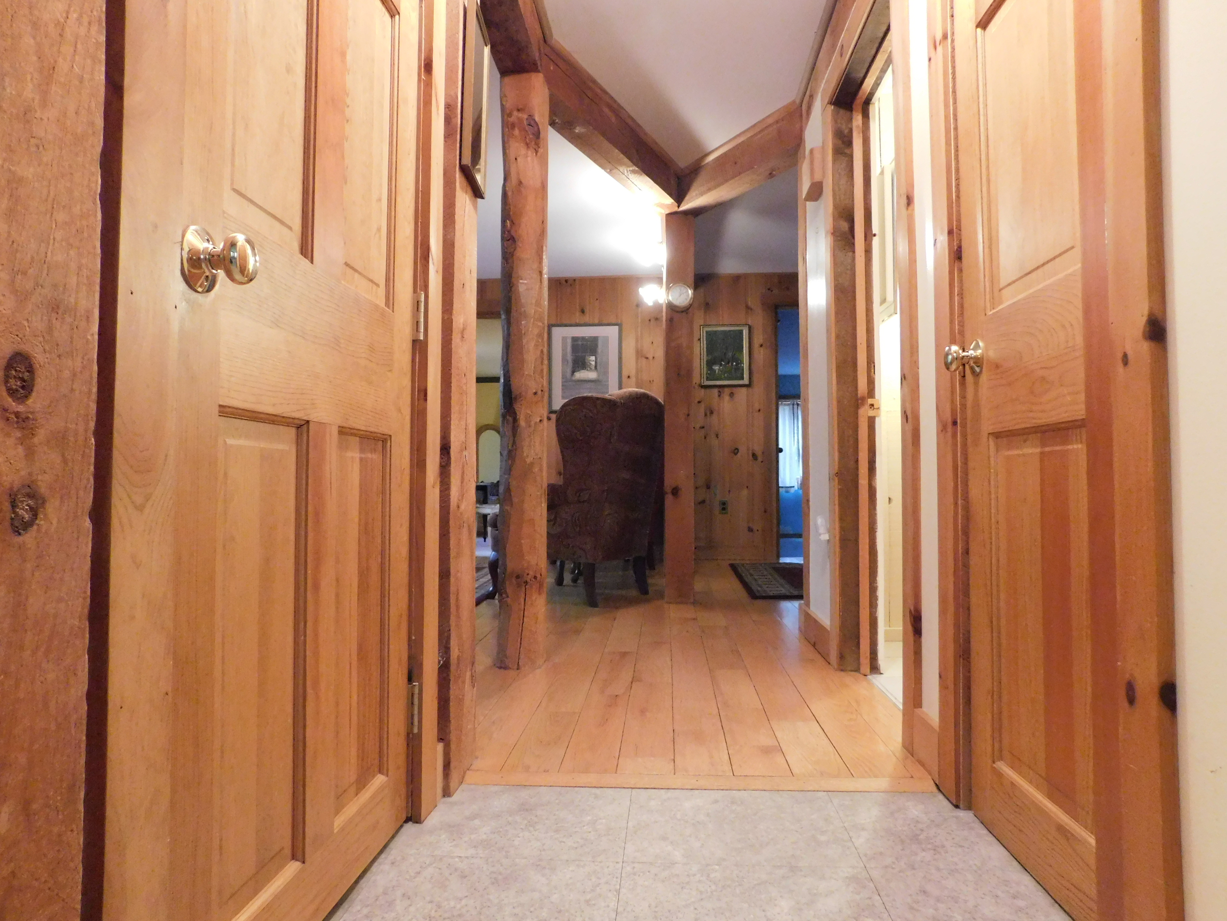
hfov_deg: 73.9
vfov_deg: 58.9
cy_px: 460
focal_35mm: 23
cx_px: 614
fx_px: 815
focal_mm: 4
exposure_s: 1/25
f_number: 3
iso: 800
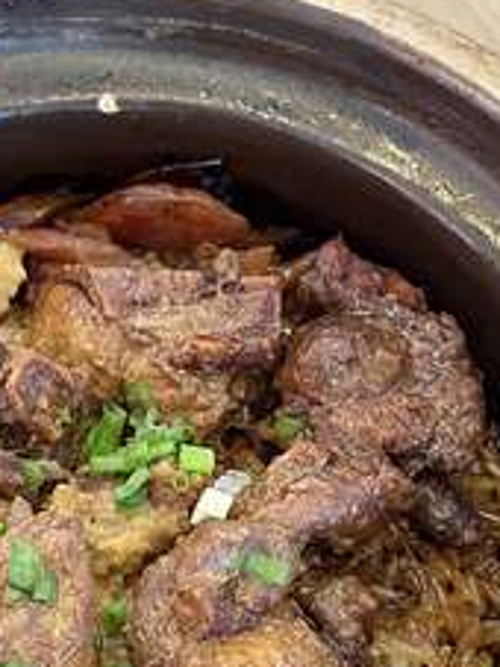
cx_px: 115
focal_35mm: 110
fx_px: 2120
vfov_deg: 17.9
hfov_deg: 13.4
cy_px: 382
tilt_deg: -53.7
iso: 80
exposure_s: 1/60
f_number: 1.6
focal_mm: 5.96
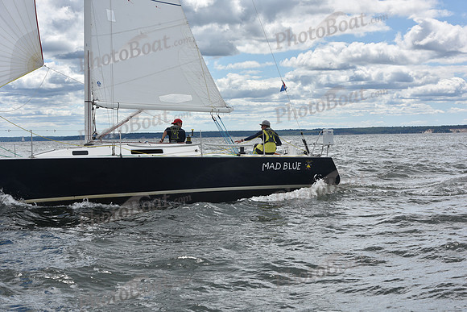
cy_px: 156
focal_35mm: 70
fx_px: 908
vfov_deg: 19.5
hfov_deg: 28.8
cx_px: 234
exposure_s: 1/800
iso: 250
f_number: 9
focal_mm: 70
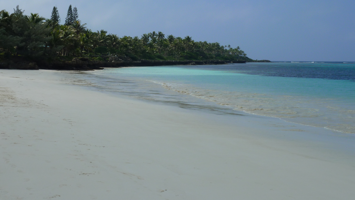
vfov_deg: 19.1
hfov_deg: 33.3
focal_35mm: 63
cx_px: 179
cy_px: 68
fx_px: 593
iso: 80
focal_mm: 9.1
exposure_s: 1/640
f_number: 5.6
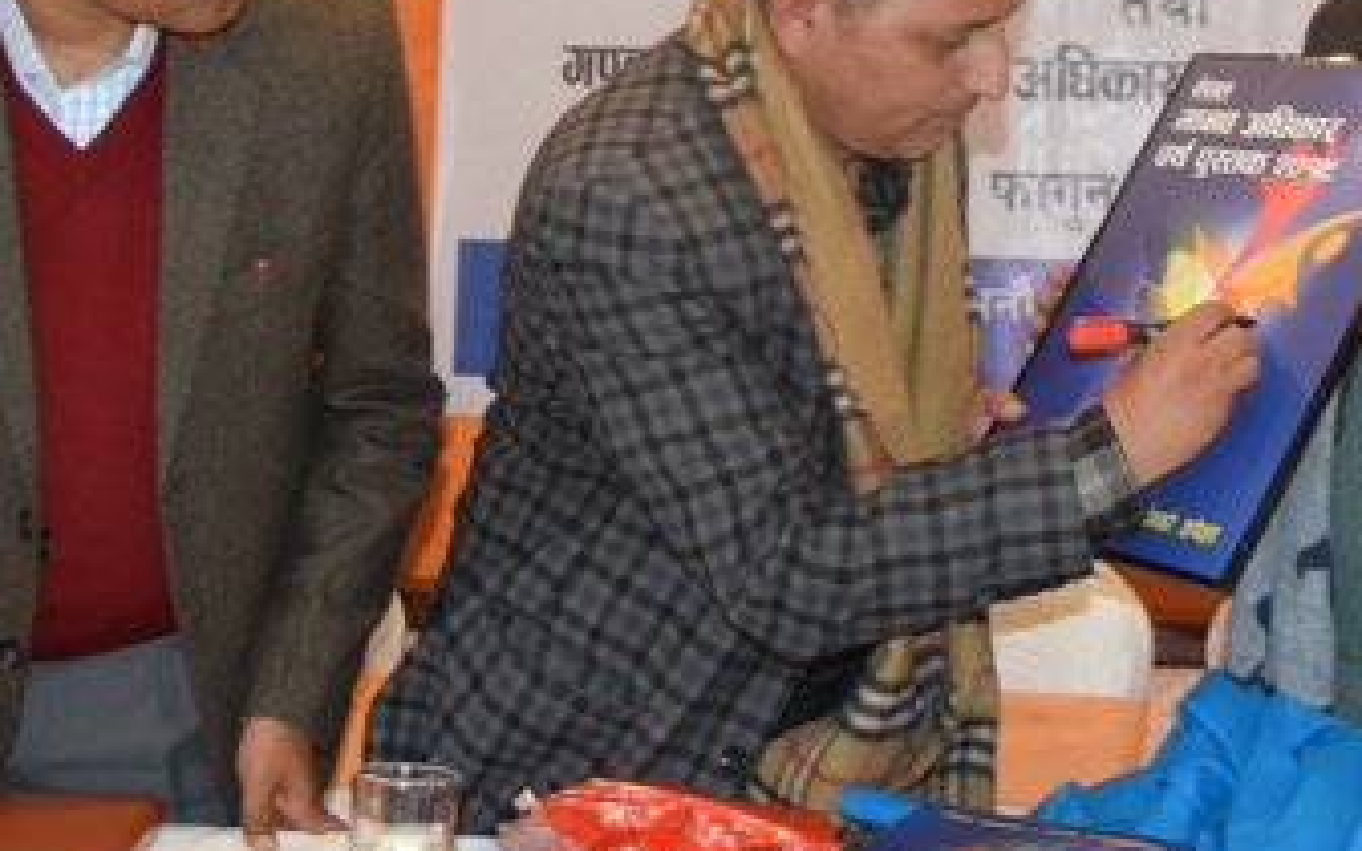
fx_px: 2598
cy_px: 91
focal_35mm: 70
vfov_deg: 18.3
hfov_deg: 29.2
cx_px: 908
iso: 2500
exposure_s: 1/60
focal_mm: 24
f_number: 4
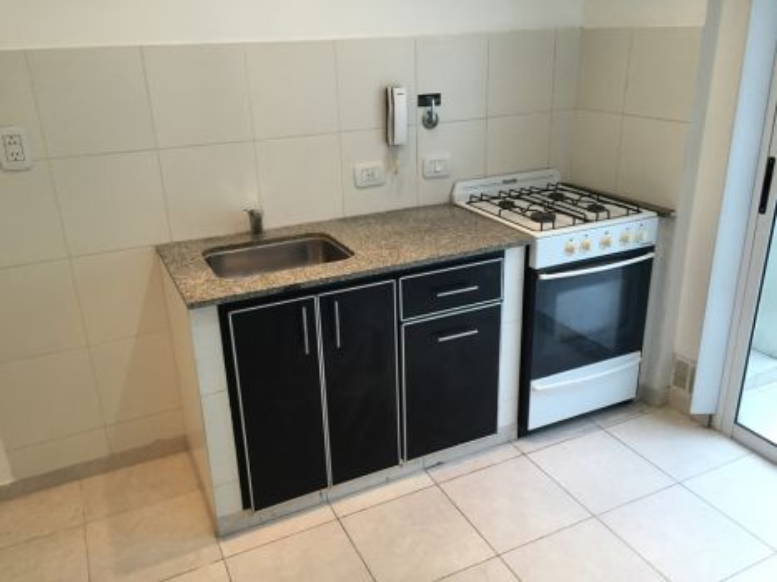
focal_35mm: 29
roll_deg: -0.4
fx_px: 651
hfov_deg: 61.7
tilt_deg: -18.8
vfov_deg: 48.2
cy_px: 291
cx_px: 388
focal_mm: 4.15
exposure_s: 1/33
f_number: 2.2
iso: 64
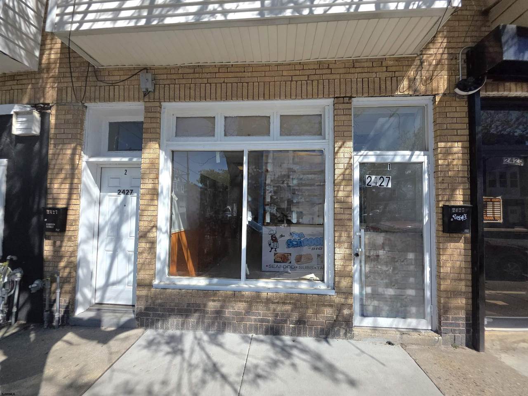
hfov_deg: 106.2
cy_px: 198
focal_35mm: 13
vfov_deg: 89.9
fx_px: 198
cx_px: 264
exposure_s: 1/2000
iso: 40
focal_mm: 2.2
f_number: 1.9
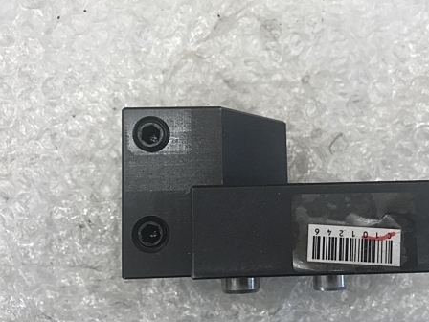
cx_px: 275
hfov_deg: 46.3
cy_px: 193
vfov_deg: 35.8
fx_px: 496
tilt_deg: -83.0
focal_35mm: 40
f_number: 1.8
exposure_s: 1/40
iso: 25
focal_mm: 3.99
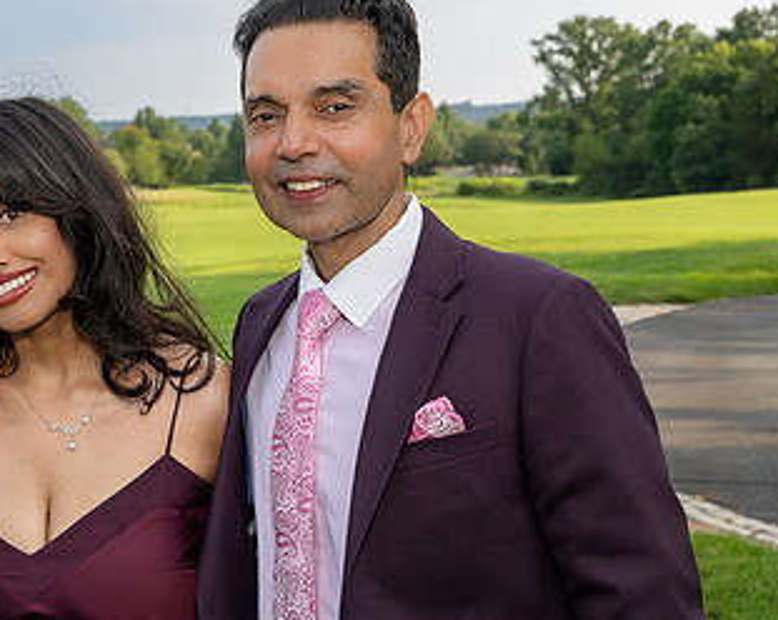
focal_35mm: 81
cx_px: 71
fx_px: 1863
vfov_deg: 18.8
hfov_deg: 23.0
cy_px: 447
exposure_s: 1/250
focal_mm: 39
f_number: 7.1
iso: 400
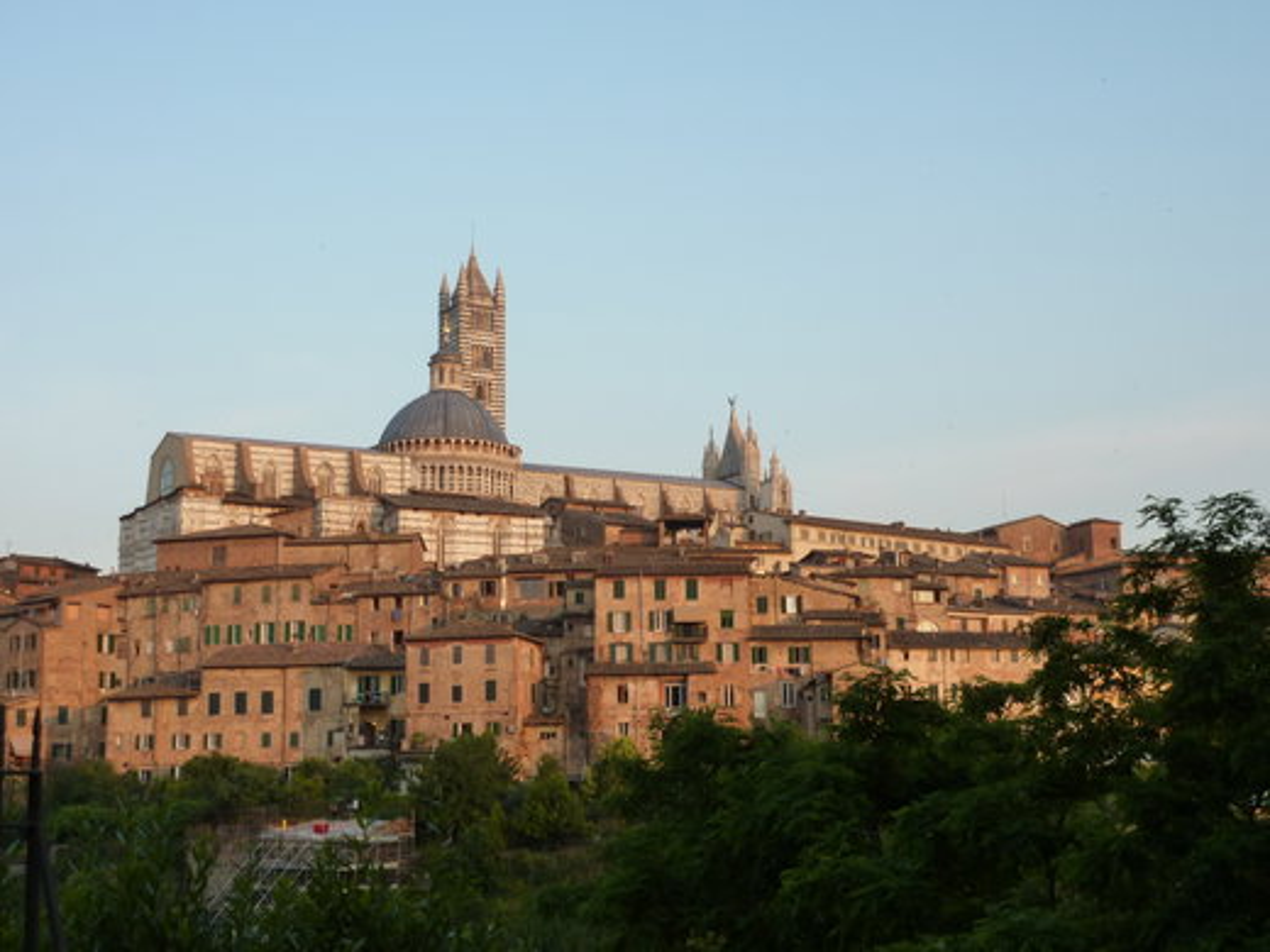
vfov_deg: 30.3
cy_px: 476
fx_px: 1761
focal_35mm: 48
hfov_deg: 39.7
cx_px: 635
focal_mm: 7.9
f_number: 4
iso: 125
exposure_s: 1/160
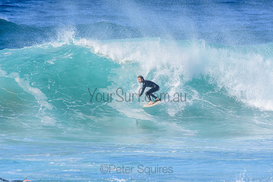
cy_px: 91
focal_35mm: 750
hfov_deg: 2.7
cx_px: 136
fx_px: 5689
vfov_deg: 1.8
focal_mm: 500
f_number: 5.6
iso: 280
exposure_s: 1/2000
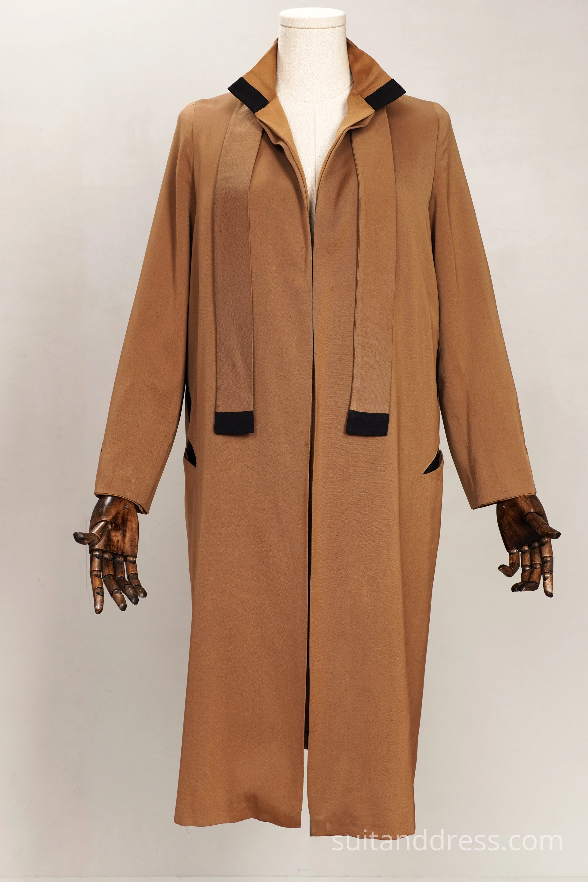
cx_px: 294
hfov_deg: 28.1
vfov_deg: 41.1
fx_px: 1176
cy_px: 441
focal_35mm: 48
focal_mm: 32
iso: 320
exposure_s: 1/30
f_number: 6.3
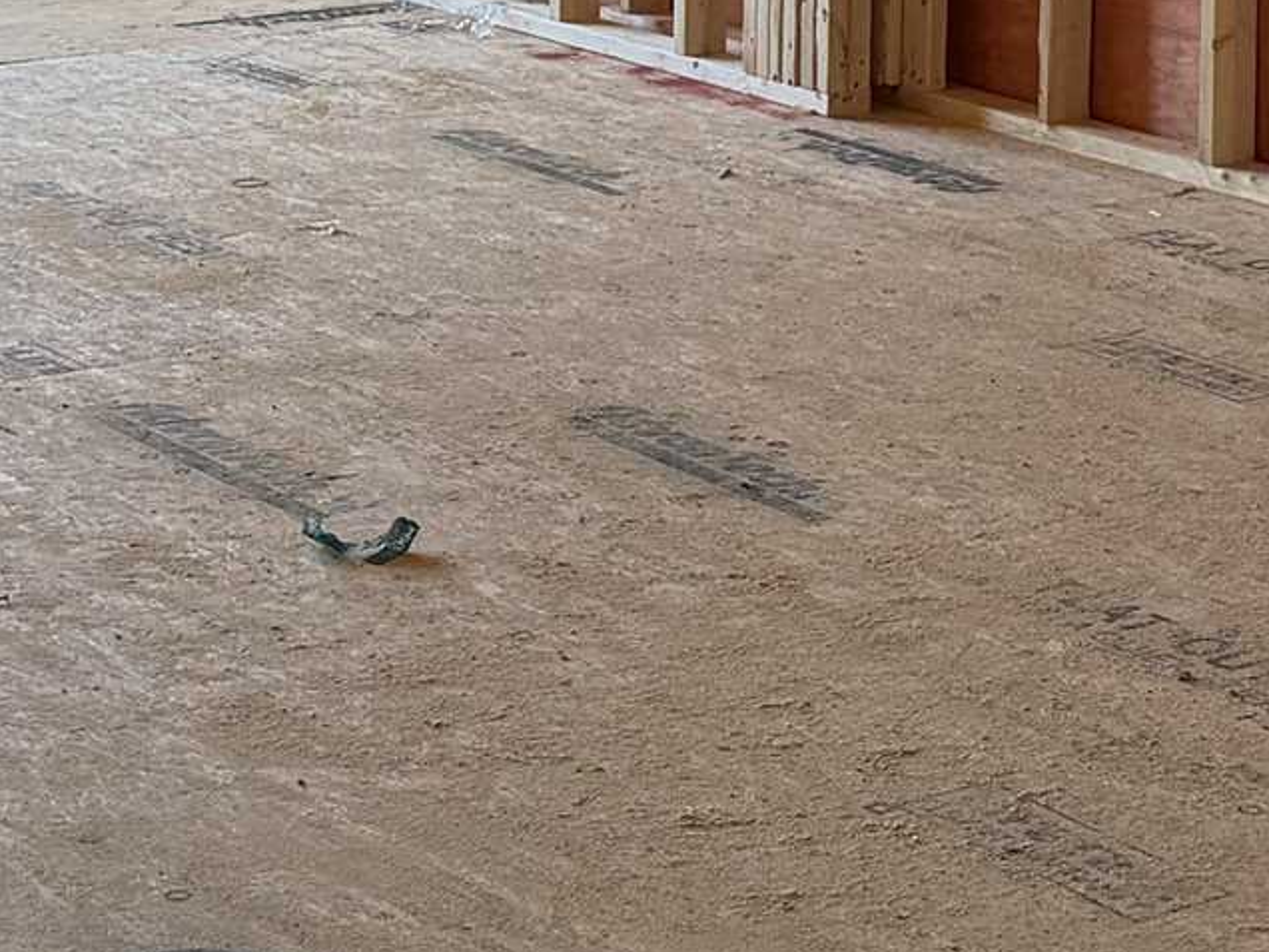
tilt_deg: -7.3
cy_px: -265
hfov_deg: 16.8
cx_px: 1050
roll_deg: -1.8
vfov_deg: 12.4
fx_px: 4252
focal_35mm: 116
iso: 200
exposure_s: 1/163
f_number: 1.78
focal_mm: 6.76
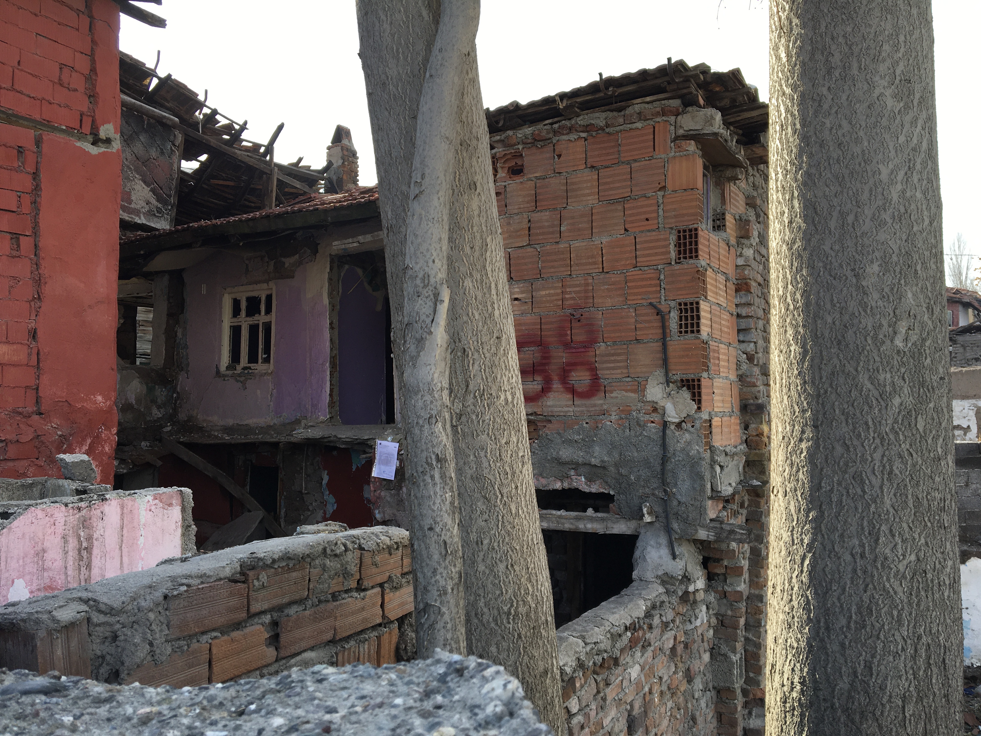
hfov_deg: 61.7
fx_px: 822
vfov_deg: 48.2
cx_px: 490
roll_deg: +2.1
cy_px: 368
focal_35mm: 29
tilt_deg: +4.2
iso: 25
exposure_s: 1/460
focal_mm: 4.15
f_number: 2.2
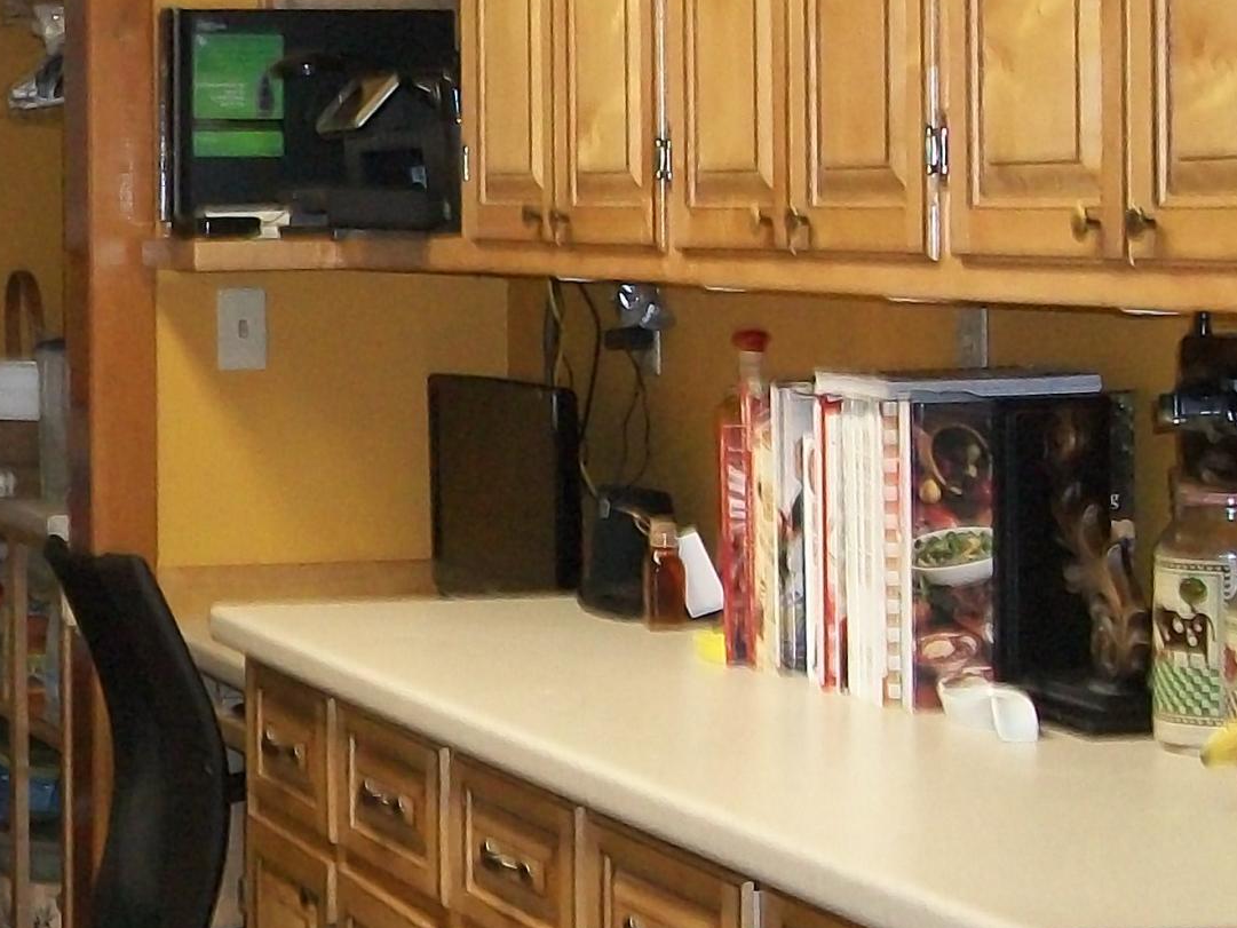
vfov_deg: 13.3
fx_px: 3967
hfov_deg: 16.7
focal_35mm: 111
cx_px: -398
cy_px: 289
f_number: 3.2
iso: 240
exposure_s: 1/40
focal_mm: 7.1
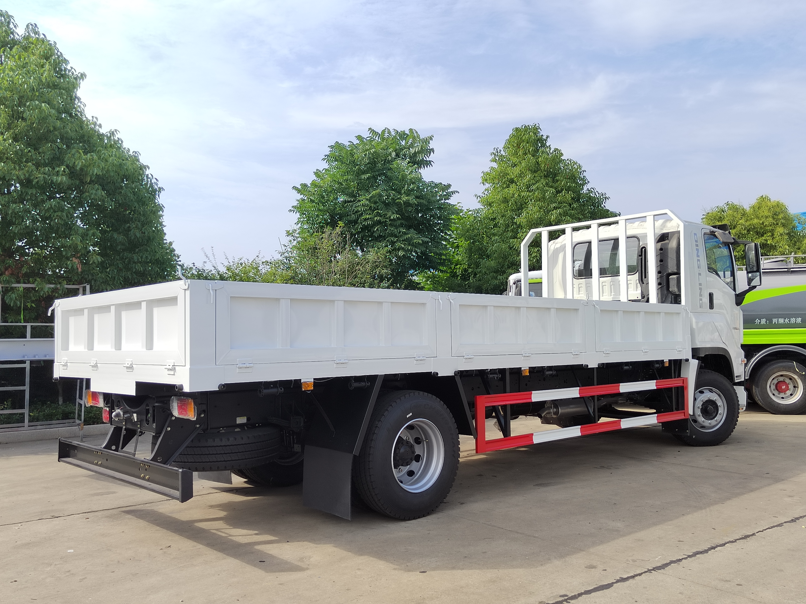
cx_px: 403
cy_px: 302
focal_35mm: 31
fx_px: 722
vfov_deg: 45.4
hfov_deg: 58.4
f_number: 1.9
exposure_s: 1/1061
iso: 221
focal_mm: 5.52
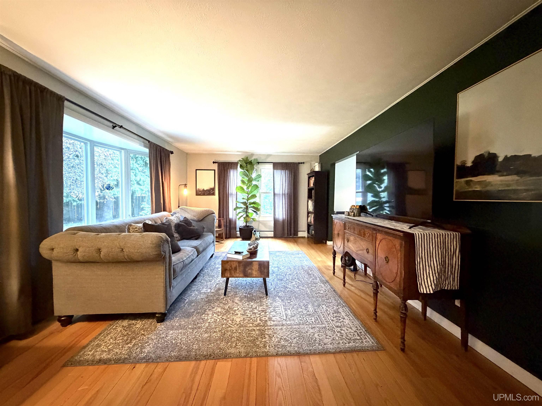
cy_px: 203
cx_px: 271
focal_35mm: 14
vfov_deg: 85.7
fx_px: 219
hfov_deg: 102.1
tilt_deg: -1.8
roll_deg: +0.7
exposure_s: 1/40
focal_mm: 2.22
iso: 1000
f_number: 2.2
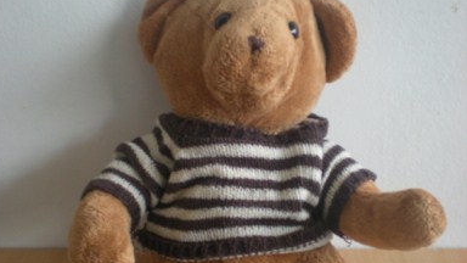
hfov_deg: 37.2
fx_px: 693
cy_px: 192
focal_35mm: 56
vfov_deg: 21.3
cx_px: 231
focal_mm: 6.3
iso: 200
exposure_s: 1/15.1
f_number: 3.1
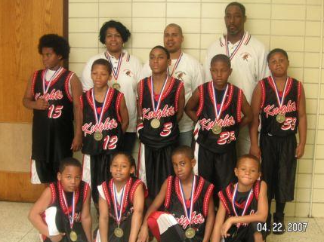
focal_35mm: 46
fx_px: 430
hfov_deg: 41.3
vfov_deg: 31.5
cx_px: 167
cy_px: 125
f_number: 3.1
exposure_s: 1/15
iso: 100
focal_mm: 7.3
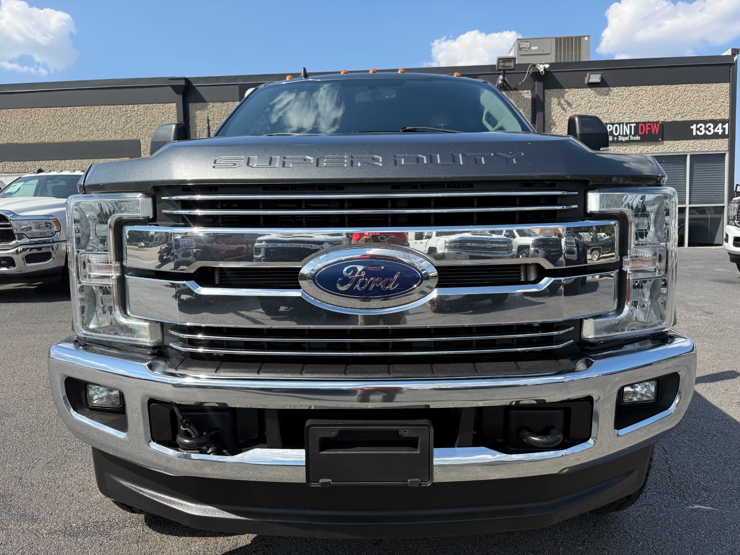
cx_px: 370
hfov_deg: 71.6
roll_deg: +0.3
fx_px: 513
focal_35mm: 24
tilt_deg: -3.8
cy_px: 278
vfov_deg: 56.8
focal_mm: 6.76
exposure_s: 1/2907
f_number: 1.78
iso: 80
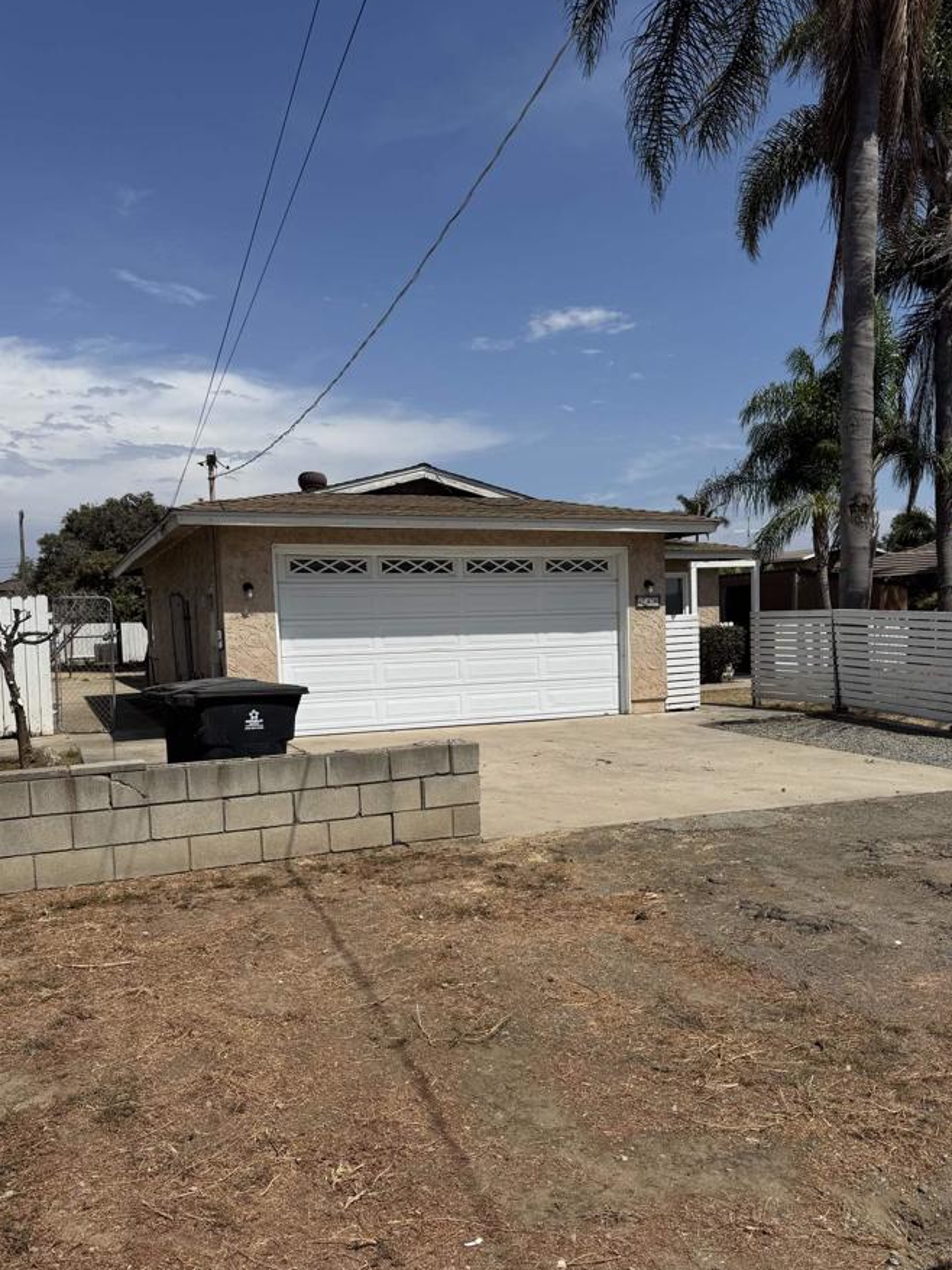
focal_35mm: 28
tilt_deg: -3.6
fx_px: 1027
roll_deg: +3.5
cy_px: 702
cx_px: 506
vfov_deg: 63.3
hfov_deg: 49.7
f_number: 1.78
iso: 80
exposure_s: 1/9009
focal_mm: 6.76
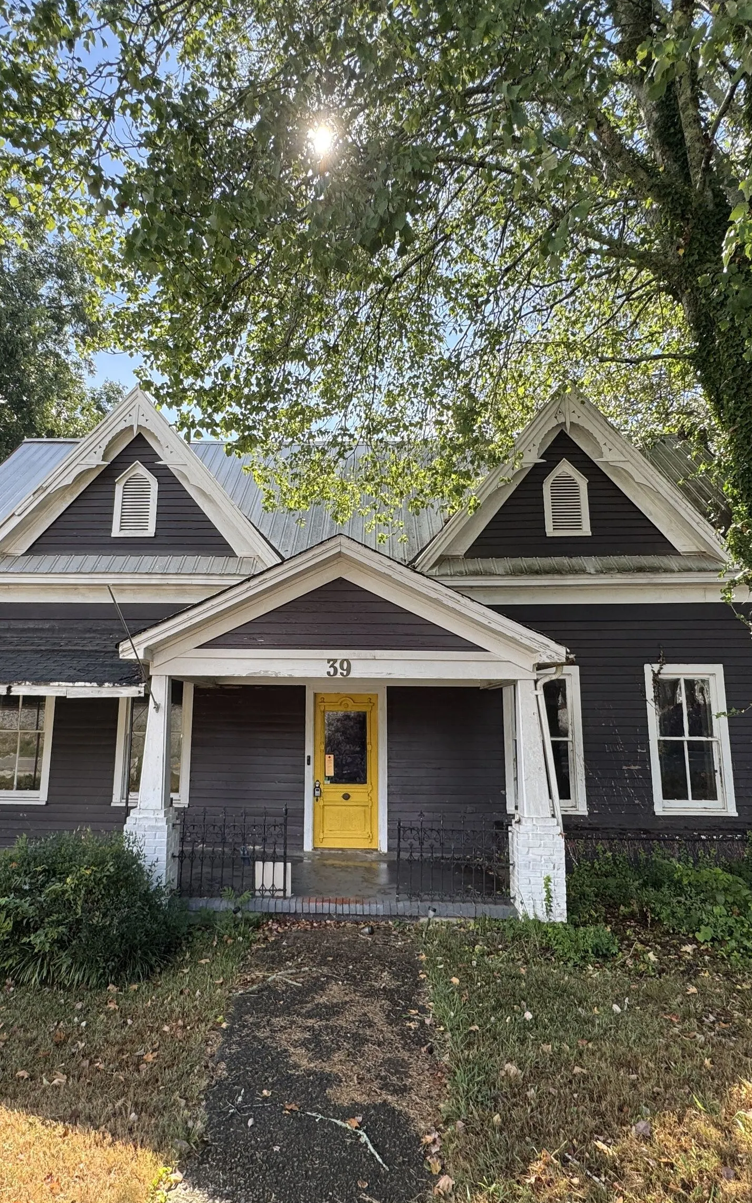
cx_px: 329
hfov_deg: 59.5
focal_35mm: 20
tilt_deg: +10.1
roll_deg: -0.3
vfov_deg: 85.1
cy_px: 607
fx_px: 656
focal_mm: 2.22
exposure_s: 1/392
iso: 40
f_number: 2.2
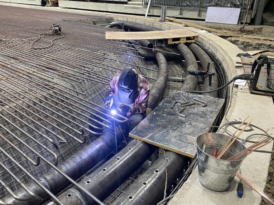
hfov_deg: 58.3
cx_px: 125
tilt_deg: -21.9
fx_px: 245
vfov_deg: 45.2
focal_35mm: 31
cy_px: 83
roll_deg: -0.3
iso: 125
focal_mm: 4.25
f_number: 1.8
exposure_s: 1/79
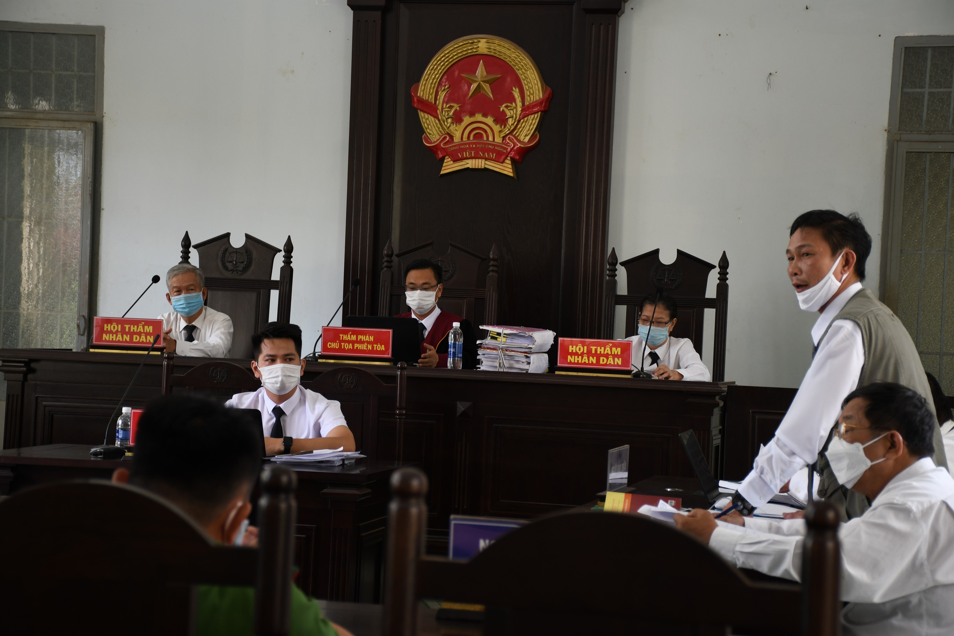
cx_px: 477
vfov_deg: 17.5
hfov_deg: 26.0
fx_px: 2067
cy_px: 318
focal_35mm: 78
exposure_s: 1/60
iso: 320
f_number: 4.8
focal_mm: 52
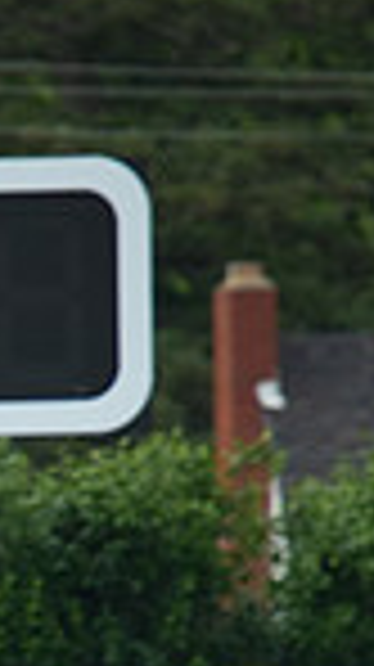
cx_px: -793
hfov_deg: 0.9
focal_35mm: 1357
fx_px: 23979
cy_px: 839
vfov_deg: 1.6
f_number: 5.6
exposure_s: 1/2500
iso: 1000
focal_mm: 330
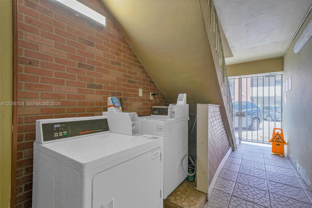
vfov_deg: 77.3
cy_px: 104
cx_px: 156
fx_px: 130
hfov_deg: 100.4
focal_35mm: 15
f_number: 8
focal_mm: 15
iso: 400
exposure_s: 1/1.6
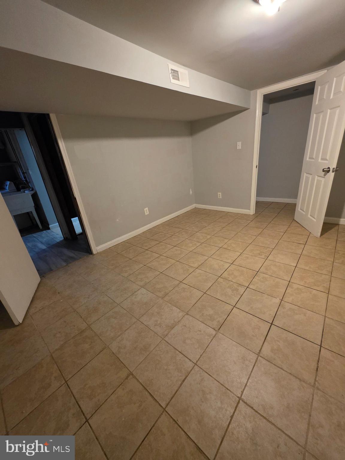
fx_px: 173
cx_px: 172
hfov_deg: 89.9
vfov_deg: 106.2
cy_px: 230
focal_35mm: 13
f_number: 1.9
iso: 800
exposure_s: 1/60
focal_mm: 2.2
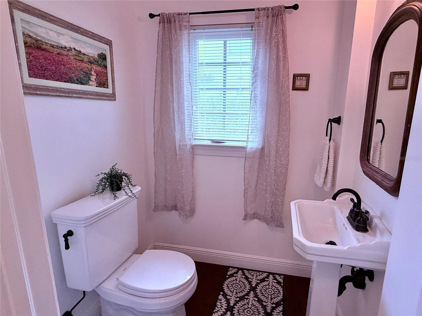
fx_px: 171
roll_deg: -1.1
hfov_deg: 102.1
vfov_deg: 85.6
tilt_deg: -11.3
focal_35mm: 14
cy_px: 158
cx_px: 211
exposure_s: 1/60
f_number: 2.2
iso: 320
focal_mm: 2.22
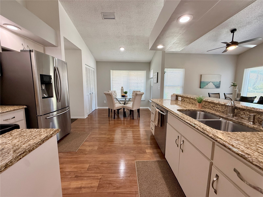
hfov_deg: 102.1
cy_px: 98
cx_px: 132
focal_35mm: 14
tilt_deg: -5.9
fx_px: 106
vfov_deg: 85.7
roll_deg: -0.4
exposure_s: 1/120
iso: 200
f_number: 2.2
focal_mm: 2.22
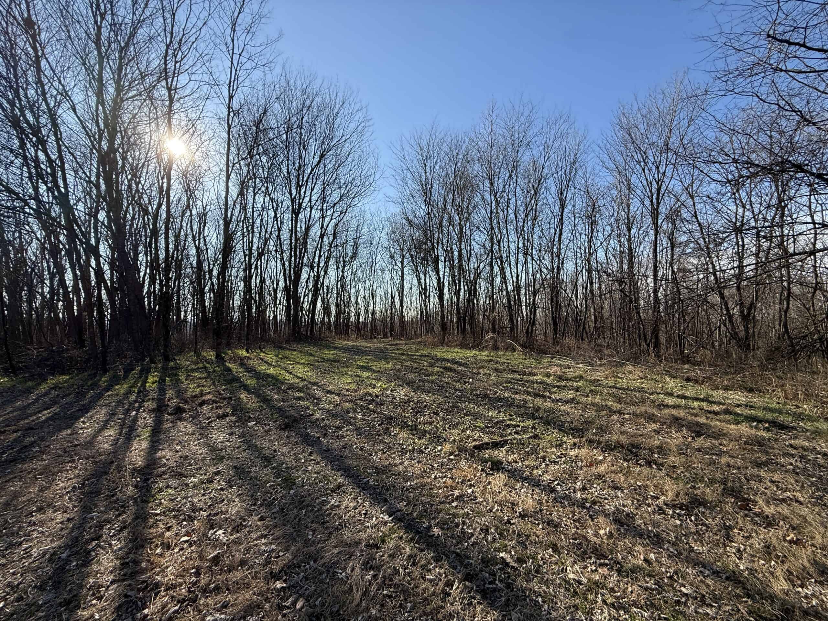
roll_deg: -0.4
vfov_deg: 85.7
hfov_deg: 102.1
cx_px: 414
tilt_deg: +2.7
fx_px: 335
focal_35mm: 14
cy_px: 310
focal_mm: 2.22
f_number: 2.2
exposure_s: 1/970
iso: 64
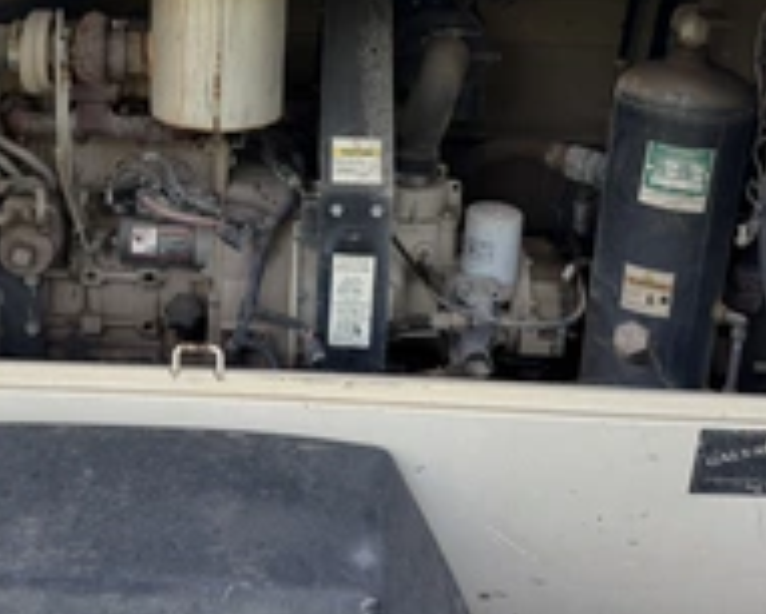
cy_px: 92
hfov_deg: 37.4
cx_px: 229
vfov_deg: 29.9
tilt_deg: -14.6
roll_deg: +0.8
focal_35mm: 49
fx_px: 1111
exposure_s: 1/1139
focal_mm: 6.76
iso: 100
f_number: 1.78
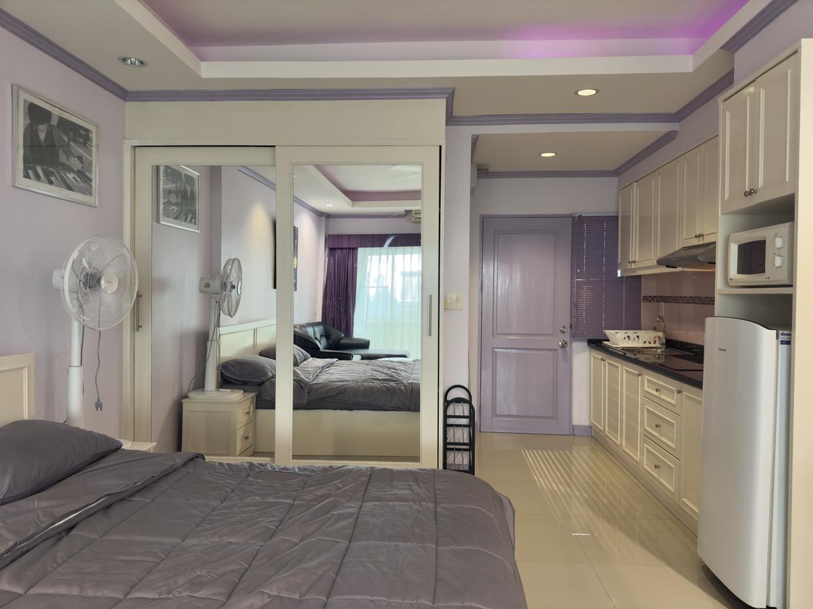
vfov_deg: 56.8
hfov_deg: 71.6
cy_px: 304
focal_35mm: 24
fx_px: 564
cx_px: 406
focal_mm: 6.76
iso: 320
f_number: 1.78
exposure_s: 1/33
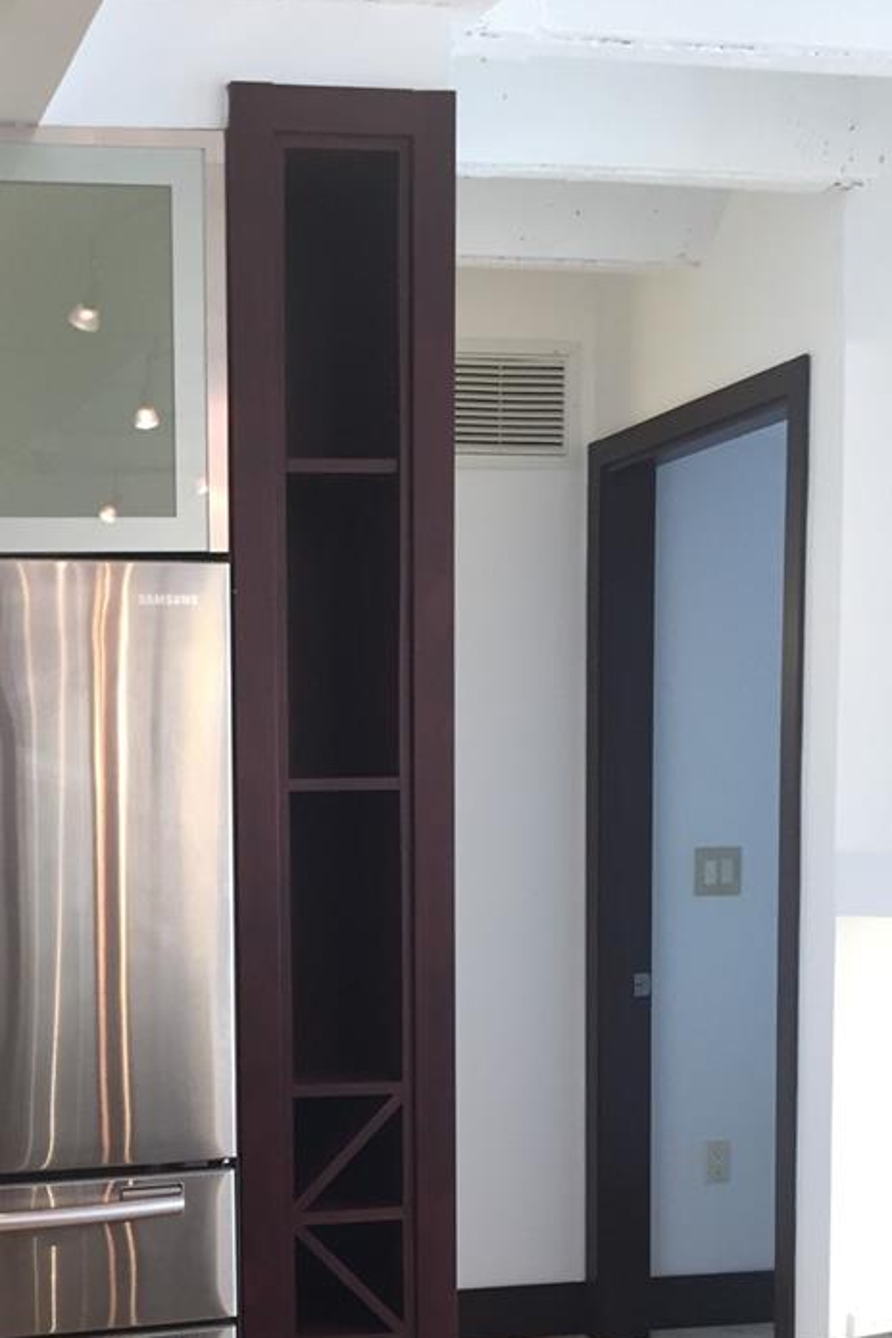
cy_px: 994
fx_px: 1933
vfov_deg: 37.3
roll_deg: +0.9
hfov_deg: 25.0
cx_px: 35
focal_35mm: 52
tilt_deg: -4.9
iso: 80
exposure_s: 1/30
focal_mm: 4.15
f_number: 2.2
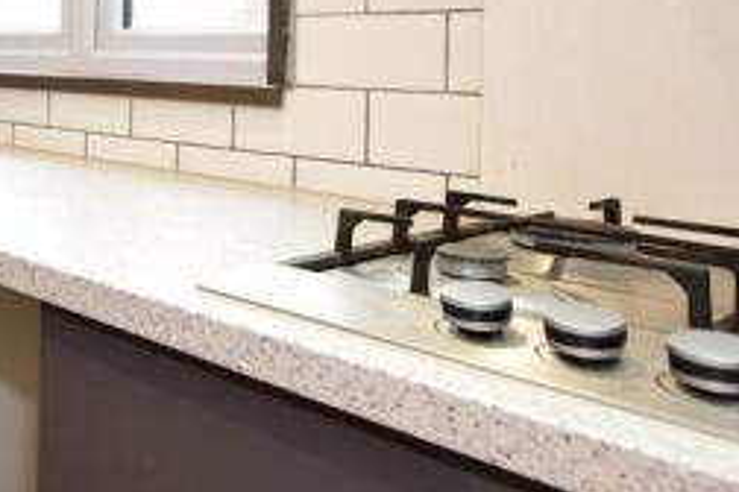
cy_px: 60
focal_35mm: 39
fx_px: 801
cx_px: -173
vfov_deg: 32.7
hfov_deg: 36.5
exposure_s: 1/13
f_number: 8
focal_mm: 10
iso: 500
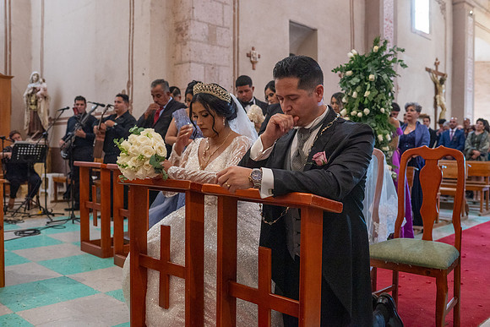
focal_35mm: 35
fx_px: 476
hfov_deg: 54.4
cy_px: 164
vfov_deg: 37.9
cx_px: 245
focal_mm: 35
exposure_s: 1/100
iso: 2500
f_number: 4
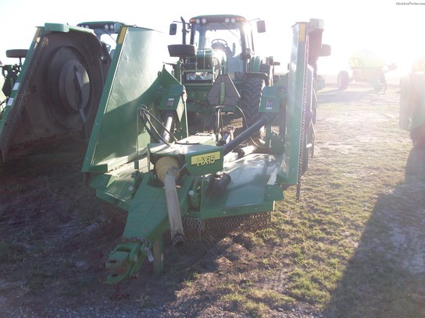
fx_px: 417
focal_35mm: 34
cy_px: 159
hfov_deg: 54.0
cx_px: 212
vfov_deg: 41.8
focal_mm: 5.7
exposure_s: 1/292
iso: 64
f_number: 2.8
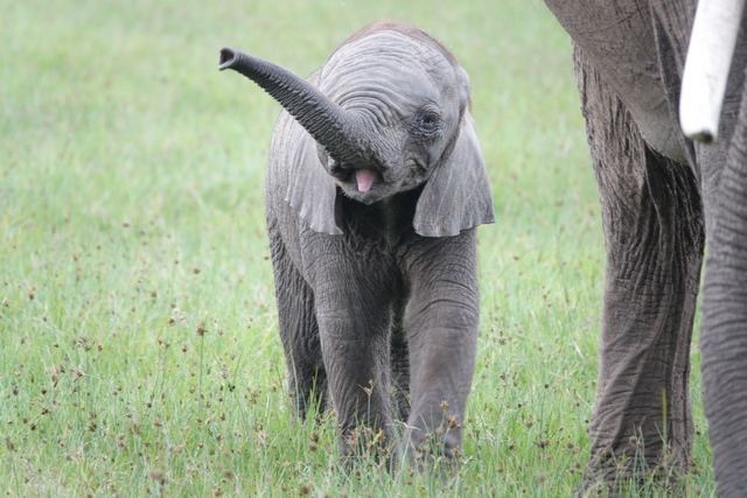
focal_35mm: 509
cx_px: 374
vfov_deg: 2.7
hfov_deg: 4.1
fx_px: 10563
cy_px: 249
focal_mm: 186.64
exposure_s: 1/60
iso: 640
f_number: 4
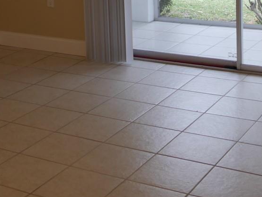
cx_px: 102
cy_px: -59
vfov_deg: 17.1
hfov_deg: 24.1
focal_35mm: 81
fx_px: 613
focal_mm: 14
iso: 200
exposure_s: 1/60
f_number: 3.5
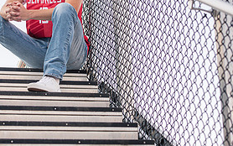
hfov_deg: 14.0
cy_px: 37
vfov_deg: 8.8
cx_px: 122
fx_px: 947
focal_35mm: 149
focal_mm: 70
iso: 200
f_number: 3.5
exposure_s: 1/640
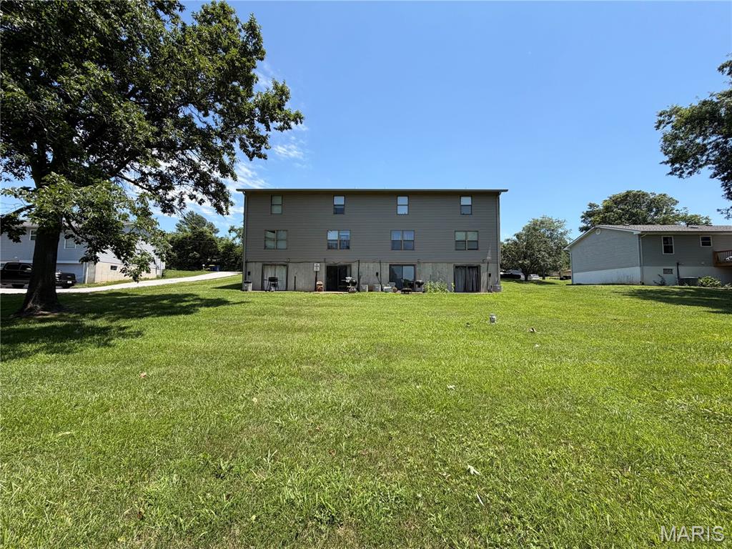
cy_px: 274
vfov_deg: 85.7
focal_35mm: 14
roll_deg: -0.3
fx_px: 296
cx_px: 366
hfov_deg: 102.1
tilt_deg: +3.0
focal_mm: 2.22
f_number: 2.2
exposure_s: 1/770
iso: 32
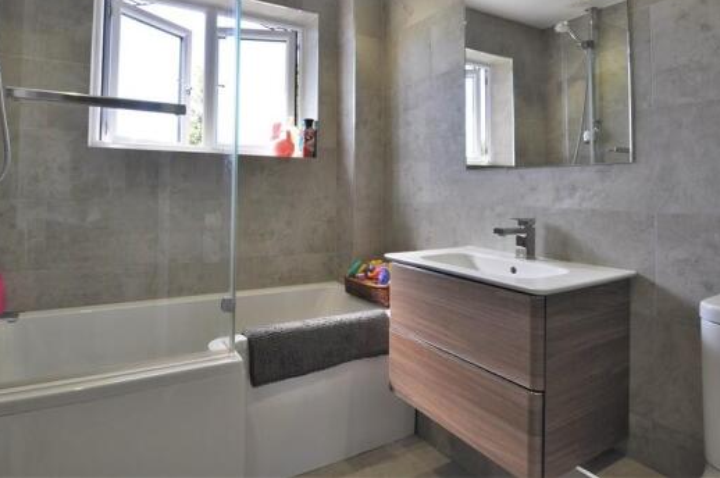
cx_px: 314
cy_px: 176
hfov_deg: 86.5
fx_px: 380
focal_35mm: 19
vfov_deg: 63.4
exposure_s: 1/125
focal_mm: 10
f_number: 5.6
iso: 400
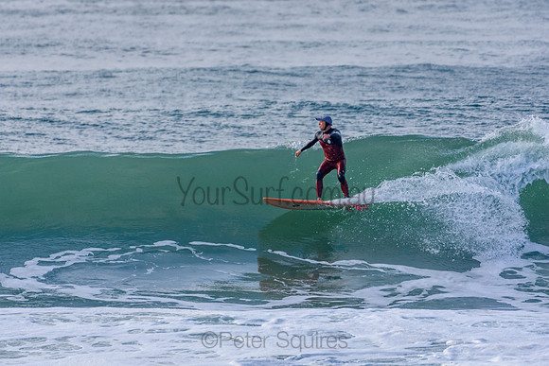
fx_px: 11440
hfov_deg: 2.7
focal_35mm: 750
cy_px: 183
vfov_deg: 1.8
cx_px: 274
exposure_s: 1/1000
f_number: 5.6
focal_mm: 500
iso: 250
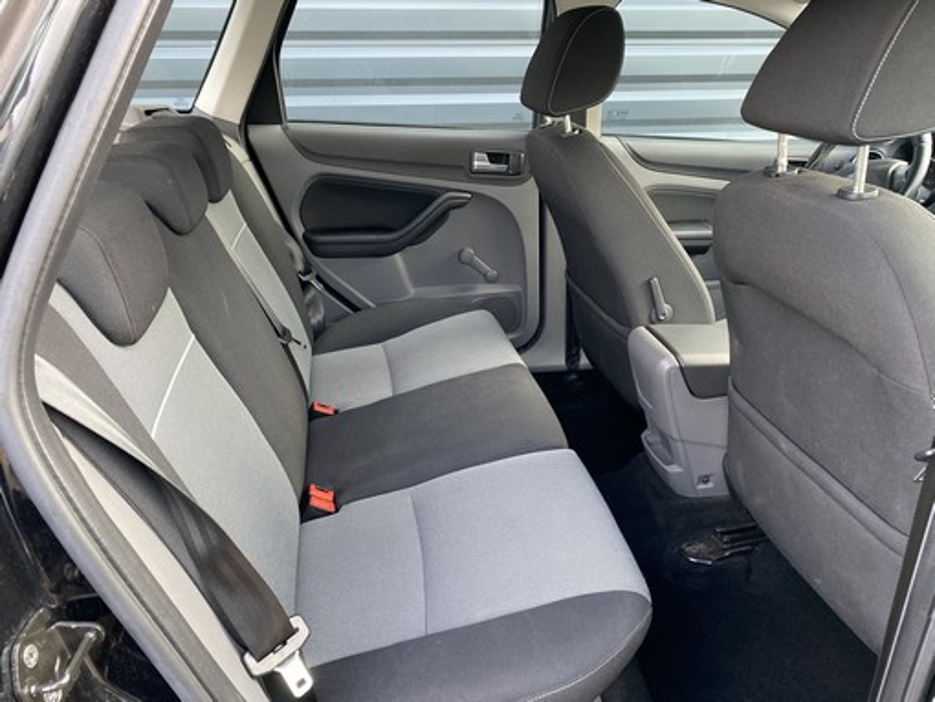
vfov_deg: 53.1
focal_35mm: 26
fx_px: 703
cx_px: 468
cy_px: 351
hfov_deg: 67.3
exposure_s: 1/110
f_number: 1.8
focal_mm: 4.25
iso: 125
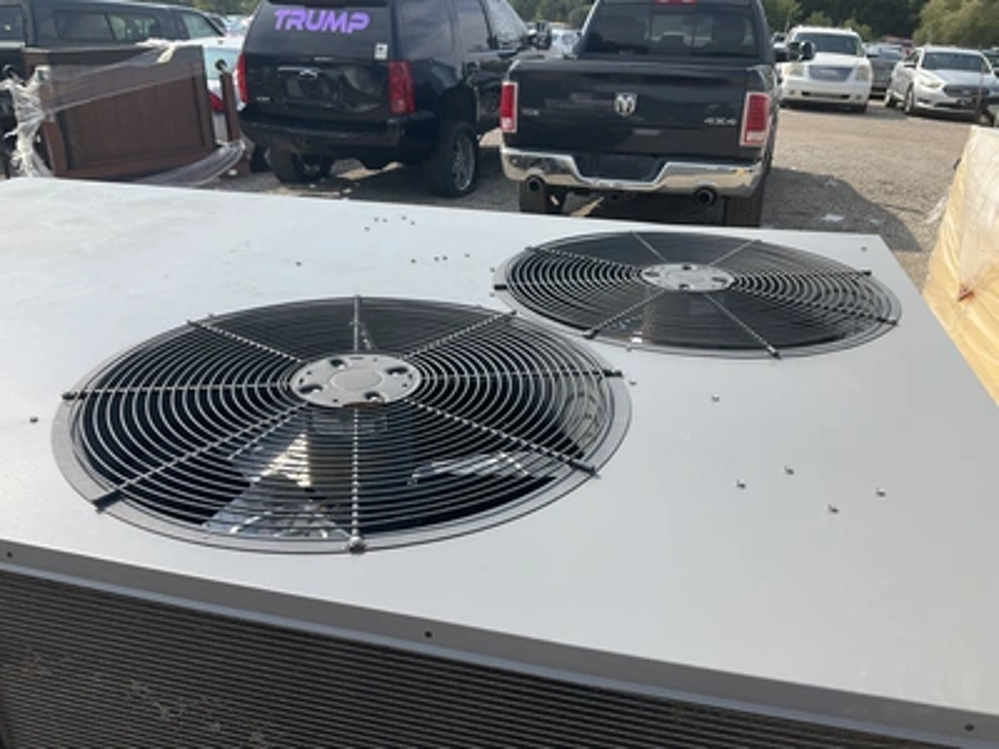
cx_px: 500
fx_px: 837
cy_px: 374
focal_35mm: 29
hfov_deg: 61.7
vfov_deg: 48.2
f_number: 1.8
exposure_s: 1/1848
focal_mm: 3
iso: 25
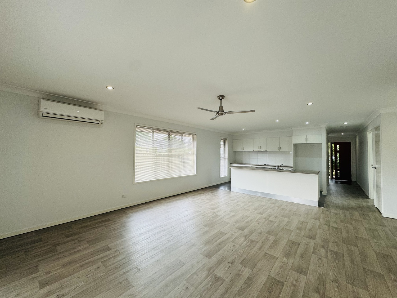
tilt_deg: +2.7
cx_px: 198
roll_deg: -0.4
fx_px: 161
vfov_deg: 85.7
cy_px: 149
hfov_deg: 102.1
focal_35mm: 14
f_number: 2.2
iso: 125
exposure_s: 1/100
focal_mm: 2.22
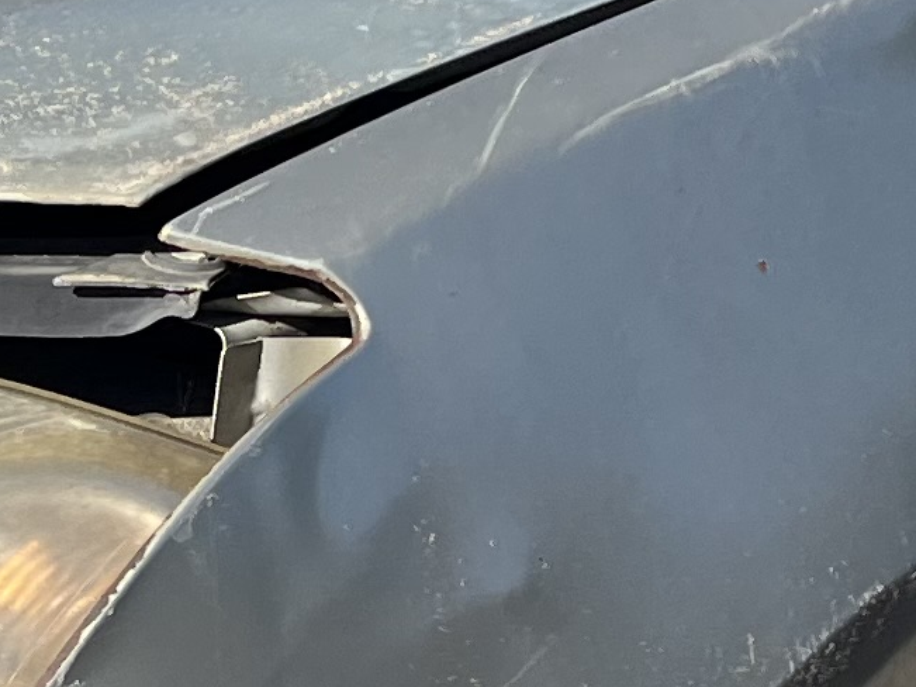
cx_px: 241
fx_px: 4260
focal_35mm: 161
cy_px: 657
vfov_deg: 9.2
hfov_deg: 12.2
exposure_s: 1/2410
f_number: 1.6
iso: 50
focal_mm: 5.1
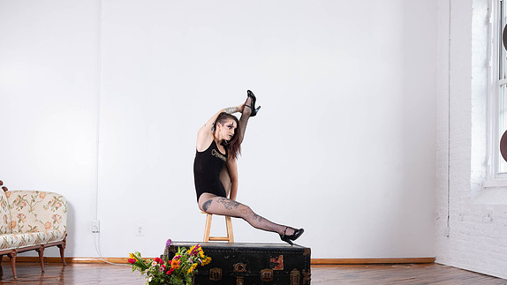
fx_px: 739
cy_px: 183
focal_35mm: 55
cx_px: 253
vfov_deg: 21.8
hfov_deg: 37.8
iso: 500
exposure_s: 1/80
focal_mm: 63
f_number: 5.6
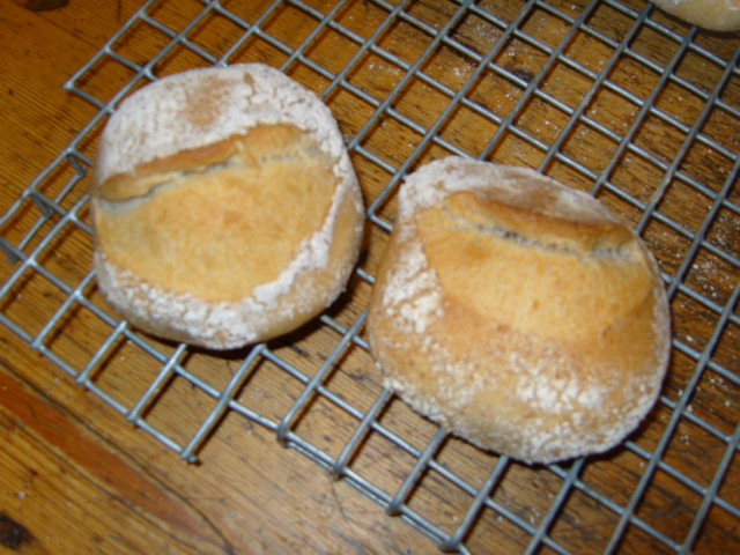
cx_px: 370
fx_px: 748
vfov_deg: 40.7
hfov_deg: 52.6
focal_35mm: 35
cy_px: 278
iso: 100
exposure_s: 1/30
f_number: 2.8
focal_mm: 7.4
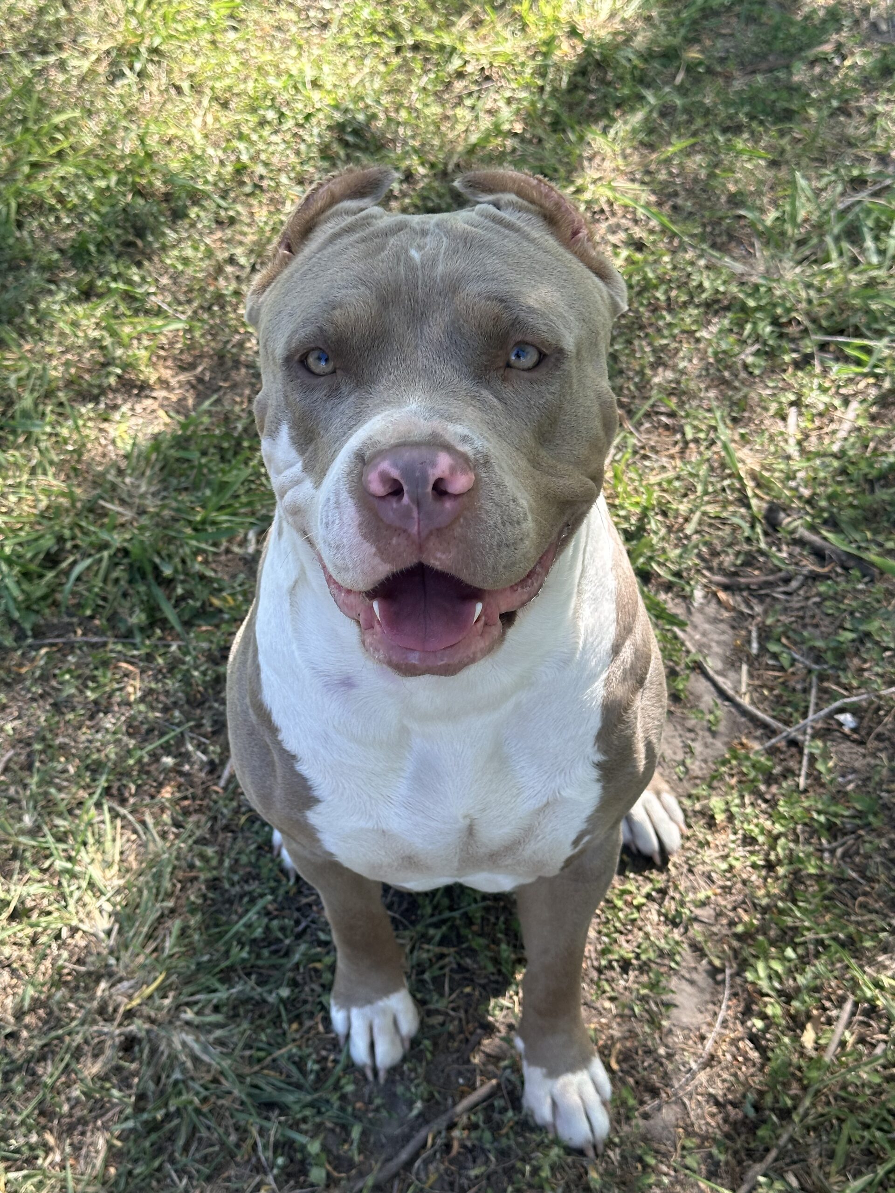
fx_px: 1655
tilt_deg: -46.8
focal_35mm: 48
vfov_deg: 39.7
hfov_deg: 30.3
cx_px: 448
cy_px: 596
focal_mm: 6.86
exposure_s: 1/458
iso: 64
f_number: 1.78
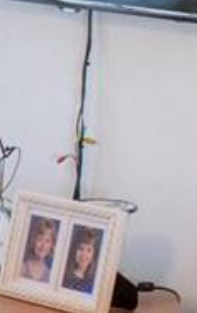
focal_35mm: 303
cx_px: -299
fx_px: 2600
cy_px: 159
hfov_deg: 4.2
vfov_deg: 6.9
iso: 400
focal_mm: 23
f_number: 10
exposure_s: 1/320
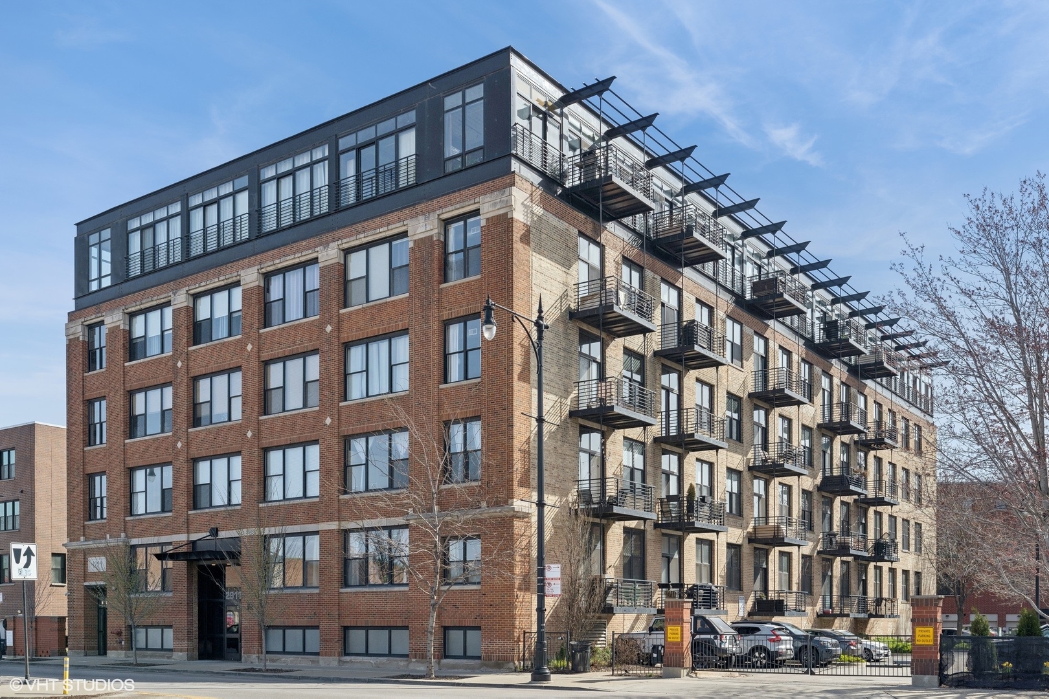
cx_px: 524
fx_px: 962
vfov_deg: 40.0
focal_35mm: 33
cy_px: 350
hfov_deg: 57.2
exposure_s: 1/800
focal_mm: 33
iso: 320
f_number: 8
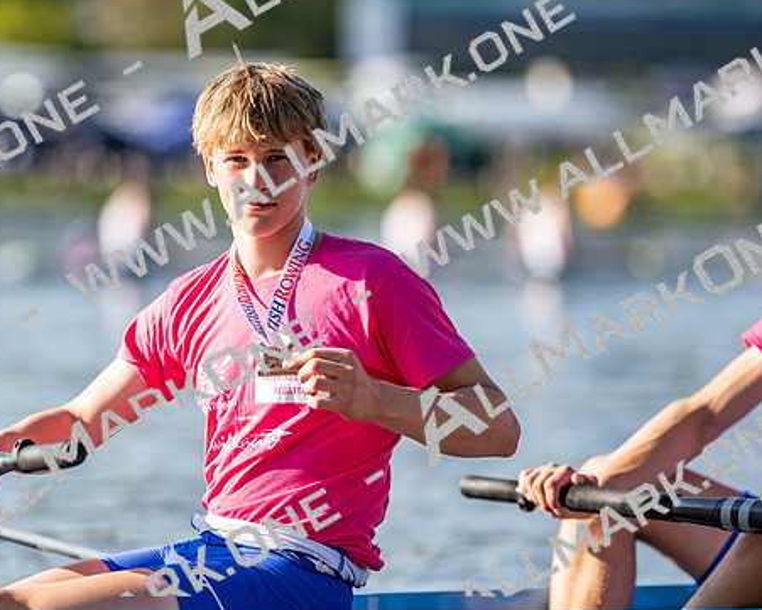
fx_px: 3677
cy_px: 307
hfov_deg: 11.8
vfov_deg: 9.5
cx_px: 275
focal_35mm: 163
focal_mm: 135
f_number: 1.8
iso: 64
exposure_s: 1/2500
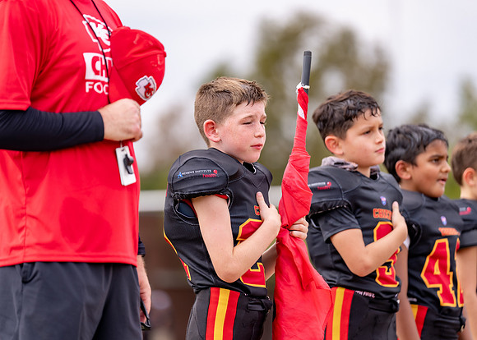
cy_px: 170
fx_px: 2888
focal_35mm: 213
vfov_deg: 6.7
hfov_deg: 9.4
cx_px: 238
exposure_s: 1/1000
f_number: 2.8
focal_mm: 200
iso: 100
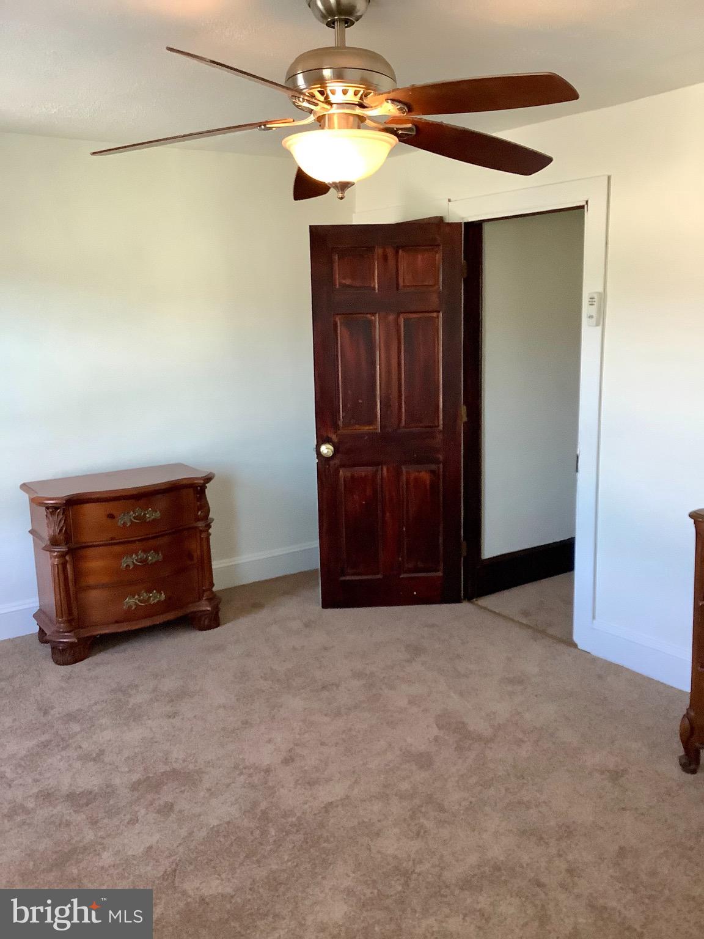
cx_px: 352
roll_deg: +1.4
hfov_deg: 45.4
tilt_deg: -9.5
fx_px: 841
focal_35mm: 31
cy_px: 470
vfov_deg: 58.4
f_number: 2.4
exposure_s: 1/60
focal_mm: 3.3
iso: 250
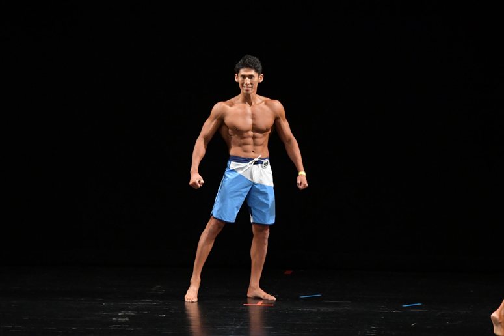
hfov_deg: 8.1
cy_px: 168
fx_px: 3568
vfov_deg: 5.4
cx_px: 252
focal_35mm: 255
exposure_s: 1/400
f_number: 5.6
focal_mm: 170
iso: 3200
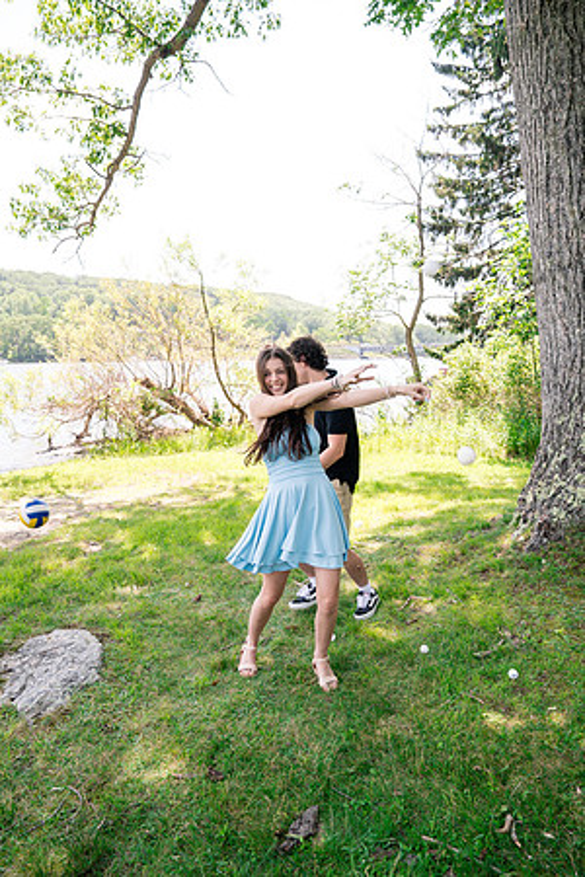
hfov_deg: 53.1
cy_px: 438
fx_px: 585
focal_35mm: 24
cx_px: 292
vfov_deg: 73.7
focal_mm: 24
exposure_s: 1/250
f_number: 3.5
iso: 160
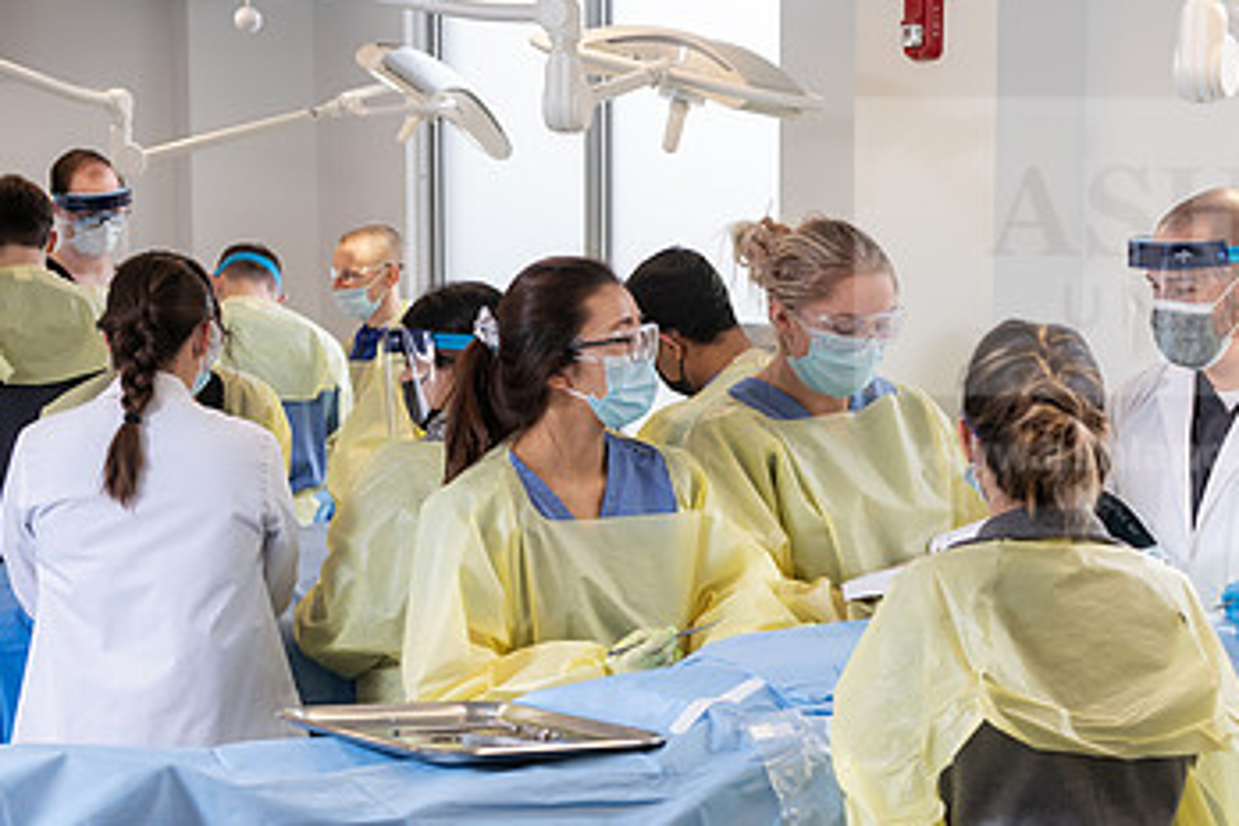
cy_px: 529
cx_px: 748
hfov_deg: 25.3
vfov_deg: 17.0
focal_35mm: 80
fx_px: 2753
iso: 500
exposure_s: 1/200
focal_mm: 48
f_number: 4
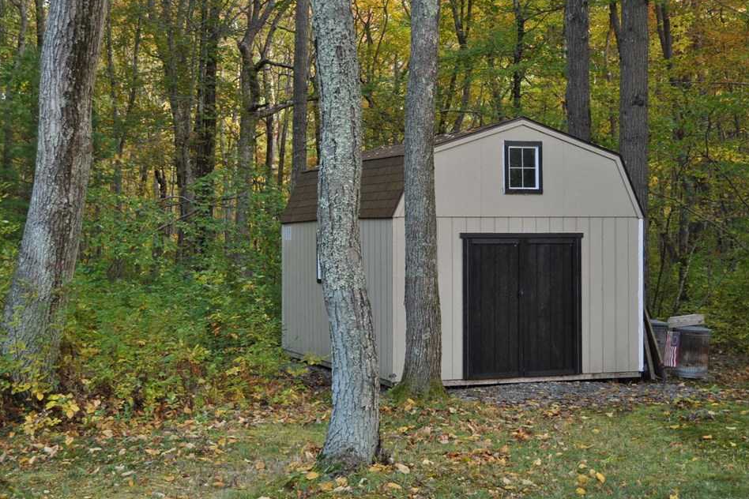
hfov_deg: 36.2
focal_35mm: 55
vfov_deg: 24.6
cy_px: 228
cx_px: 354
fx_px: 1144
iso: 500
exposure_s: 1/60
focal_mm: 32
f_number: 4.8
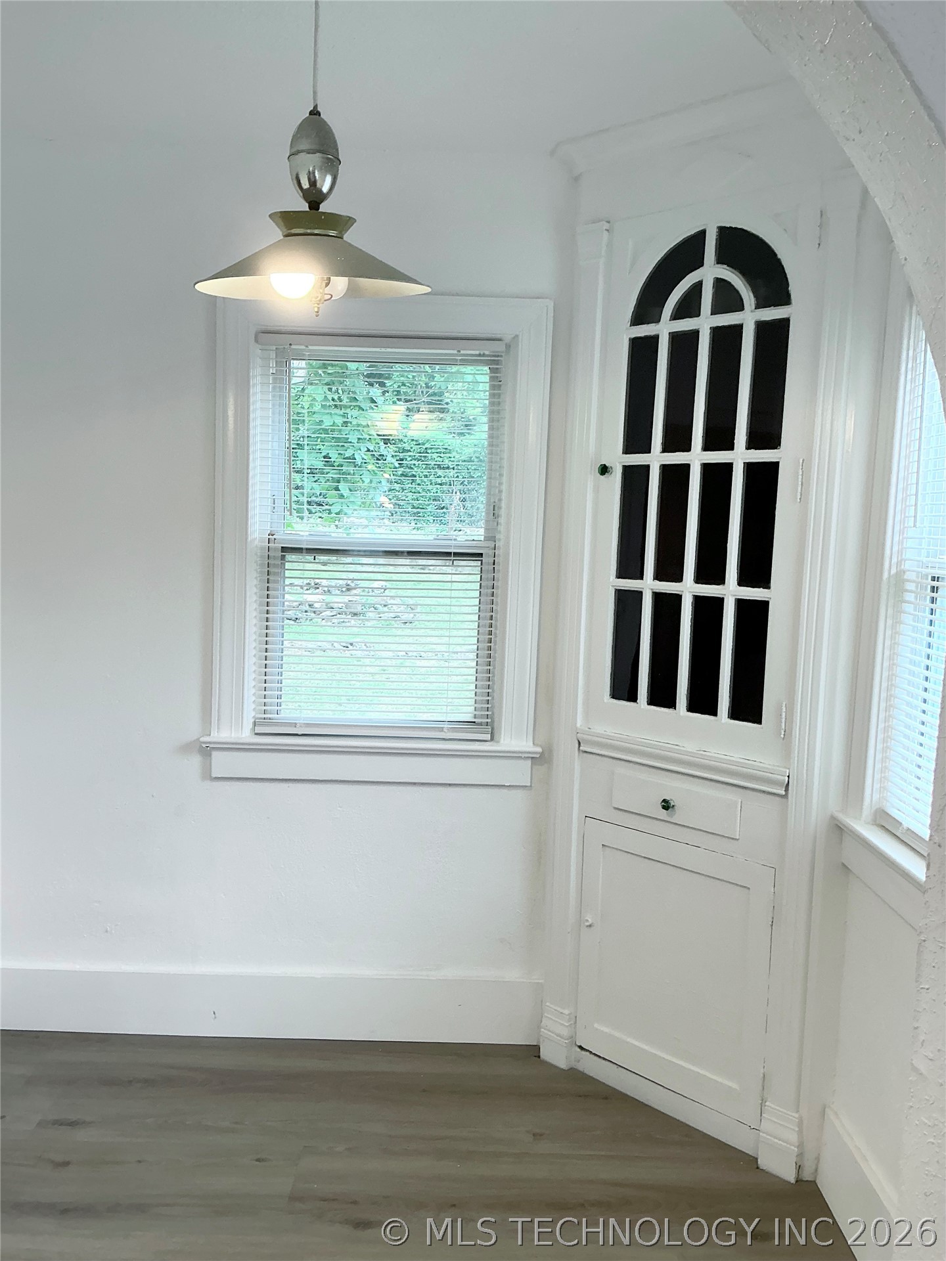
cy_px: 630
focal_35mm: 29
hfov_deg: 48.2
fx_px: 1057
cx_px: 473
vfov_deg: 61.7
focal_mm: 3
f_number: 1.8
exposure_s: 1/60
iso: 64
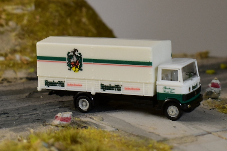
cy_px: 74
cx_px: 116
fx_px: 378
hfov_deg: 33.4
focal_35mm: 60
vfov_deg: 22.6
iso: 400
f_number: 7.1
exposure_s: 1/25
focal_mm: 38
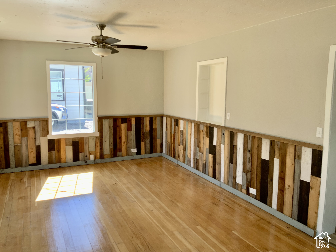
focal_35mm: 29
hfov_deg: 61.7
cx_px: 168
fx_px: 281
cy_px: 126
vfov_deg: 48.2
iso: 20
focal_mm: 3
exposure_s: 1/122
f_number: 1.8
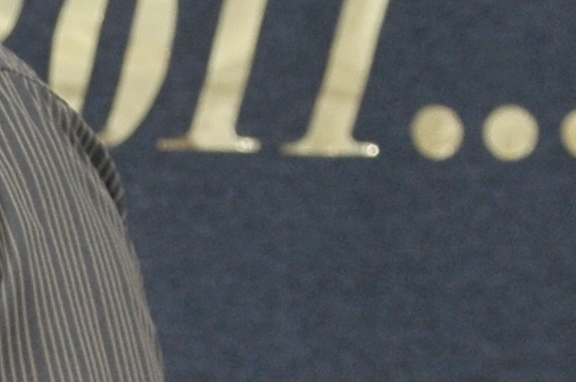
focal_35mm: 355
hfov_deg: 5.4
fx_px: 5672
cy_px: 565
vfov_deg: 3.8
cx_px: -1368
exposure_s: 1/160
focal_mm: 32
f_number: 5
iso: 320
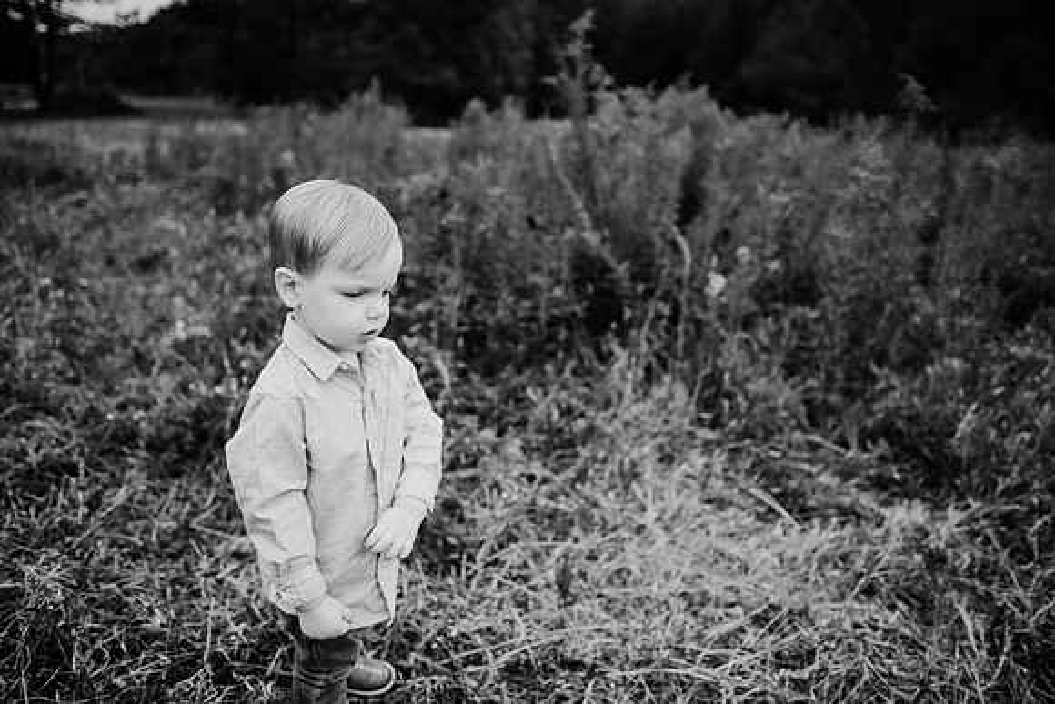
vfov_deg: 53.2
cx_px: 528
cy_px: 352
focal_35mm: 24
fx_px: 703
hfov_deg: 73.7
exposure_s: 1/800
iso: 125
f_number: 2.2
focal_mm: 24
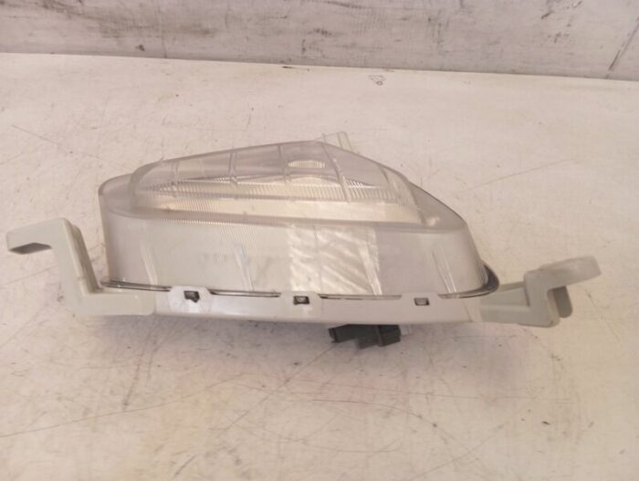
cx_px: 320
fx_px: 518
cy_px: 240
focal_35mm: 28
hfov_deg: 63.4
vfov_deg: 49.9
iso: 195
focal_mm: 4.22
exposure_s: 1/33.3
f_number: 1.8
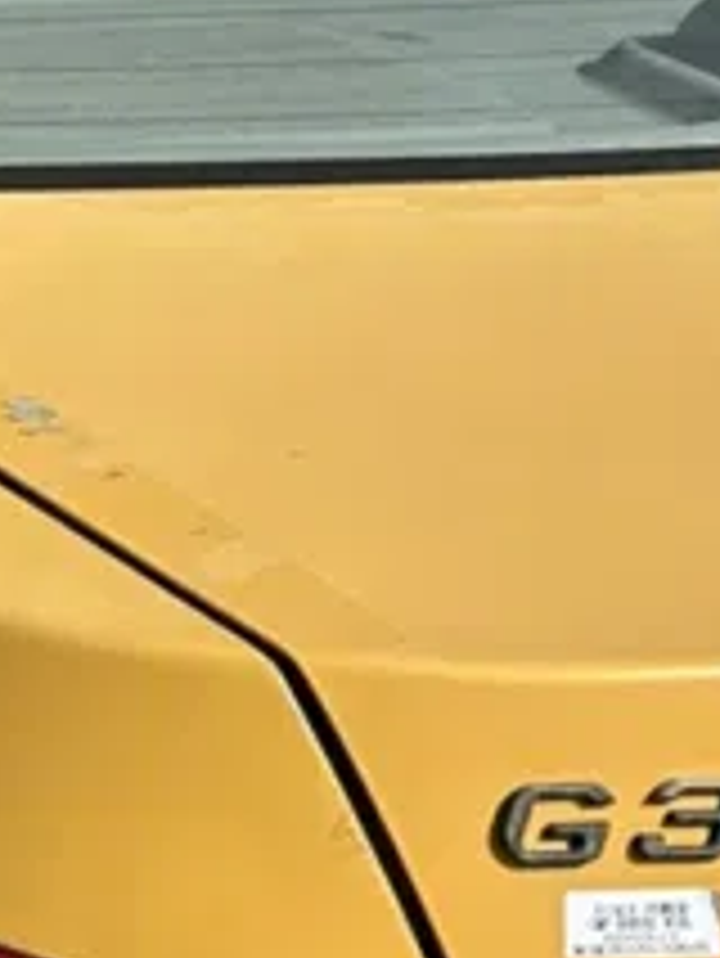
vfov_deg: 12.7
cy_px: 7
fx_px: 4267
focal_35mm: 154
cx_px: -621
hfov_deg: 9.2
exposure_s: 1/5000
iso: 80
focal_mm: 6.86
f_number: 1.78
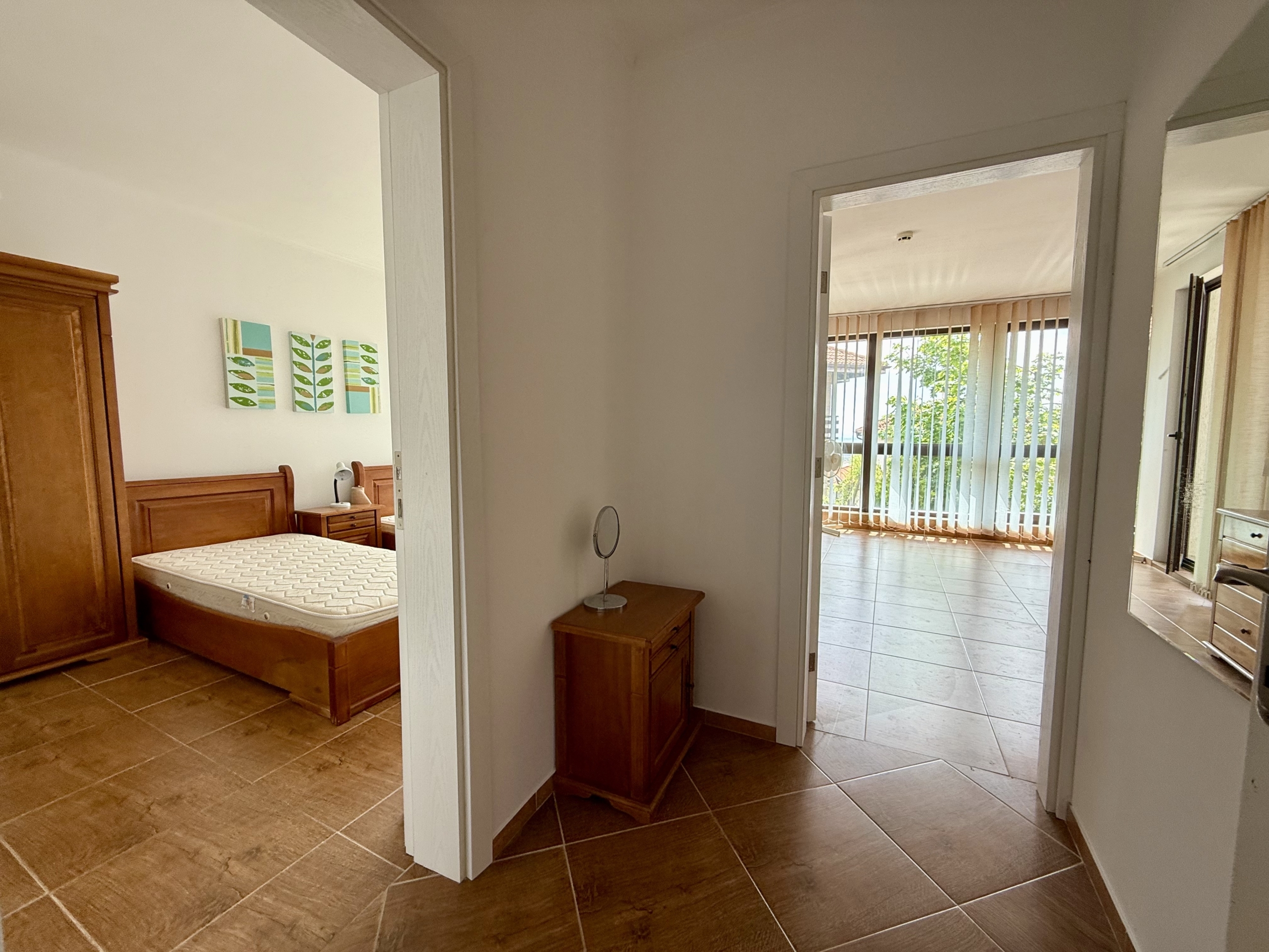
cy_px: 476
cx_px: 634
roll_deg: -0.5
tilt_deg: -4.1
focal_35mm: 14
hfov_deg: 102.1
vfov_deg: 85.7
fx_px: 513
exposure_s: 1/121
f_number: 2.2
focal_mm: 2.22
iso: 64
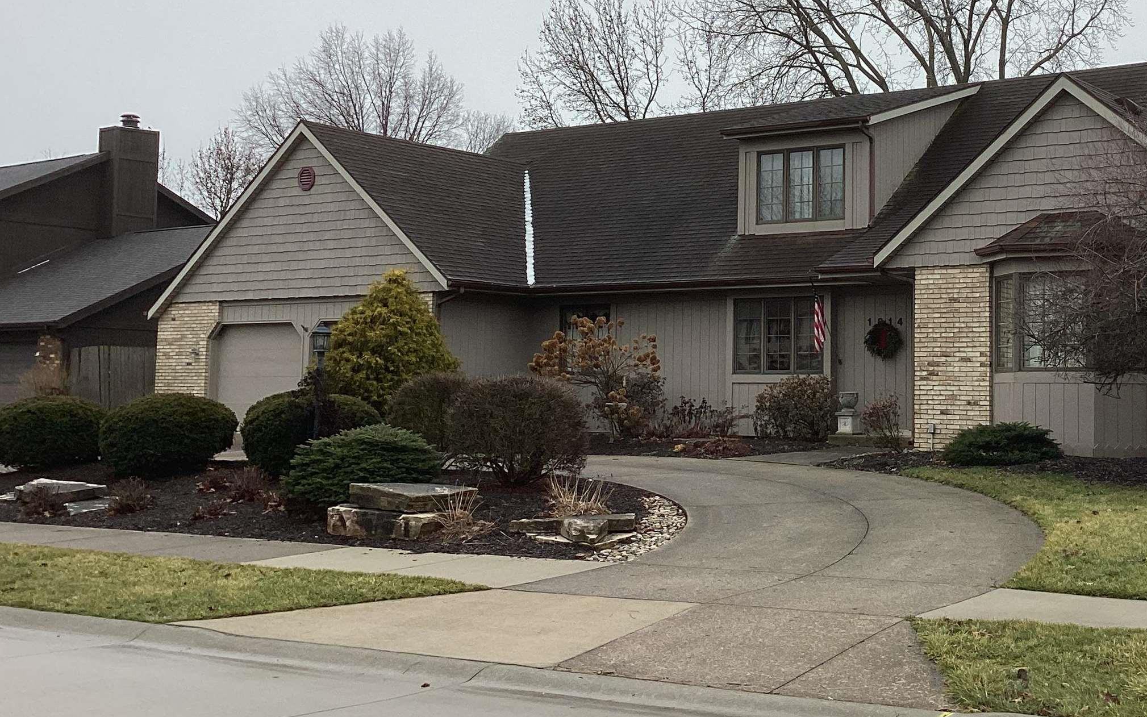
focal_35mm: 50
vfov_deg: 25.7
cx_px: 845
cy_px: 253
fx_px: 1563
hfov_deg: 39.3
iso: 25
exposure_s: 1/120
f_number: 2.4
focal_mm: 3.3
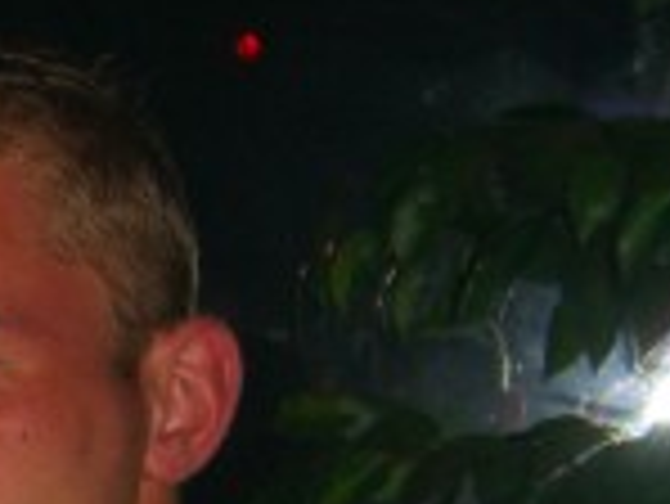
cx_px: -283
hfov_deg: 12.4
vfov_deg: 9.4
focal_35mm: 153
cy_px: 814
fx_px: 2964
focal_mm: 7.9
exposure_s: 1/60
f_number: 2.8
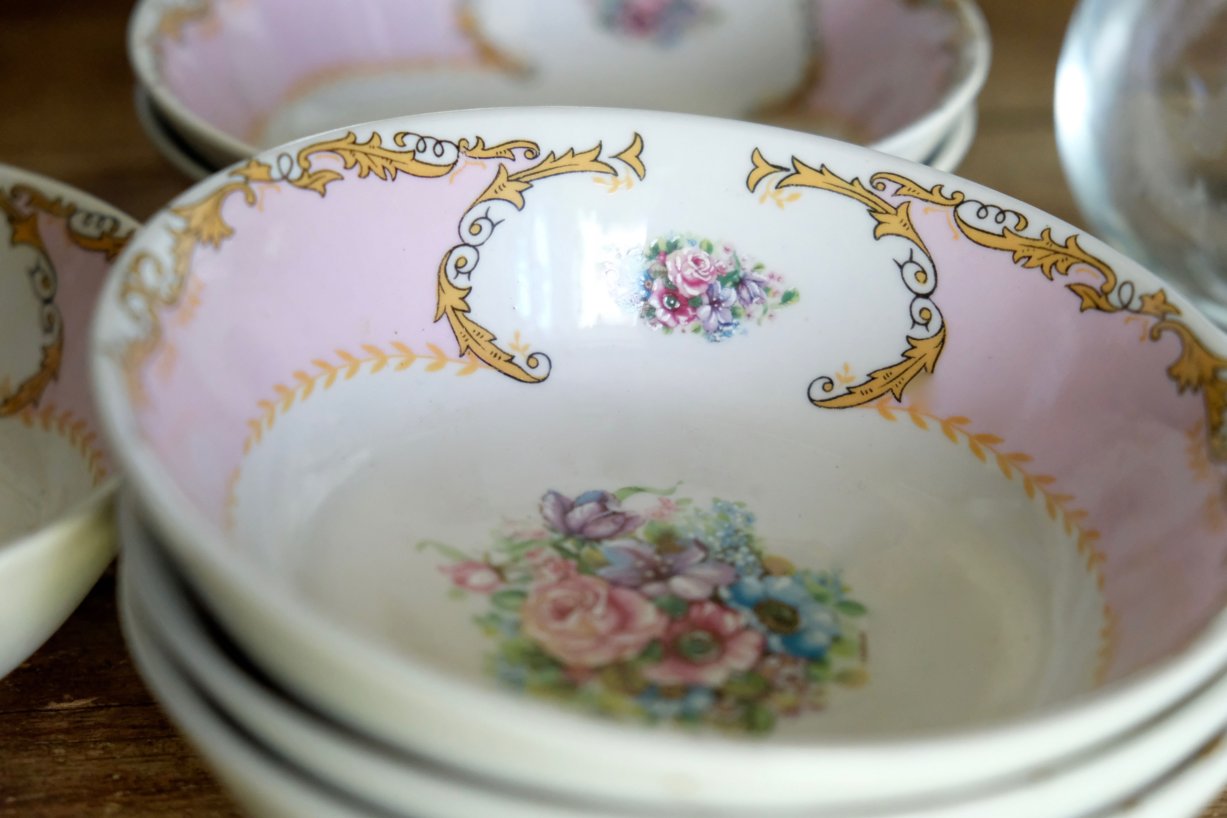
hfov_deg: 29.2
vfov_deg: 19.7
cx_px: 614
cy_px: 409
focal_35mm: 69
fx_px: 2352
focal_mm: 46.3
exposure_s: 1/125
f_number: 4
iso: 5000
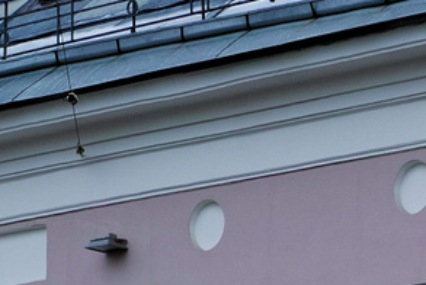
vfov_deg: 4.8
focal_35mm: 276
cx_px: 830
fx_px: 3269
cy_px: 865
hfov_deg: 7.2
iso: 100
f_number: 4
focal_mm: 30
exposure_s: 1/125
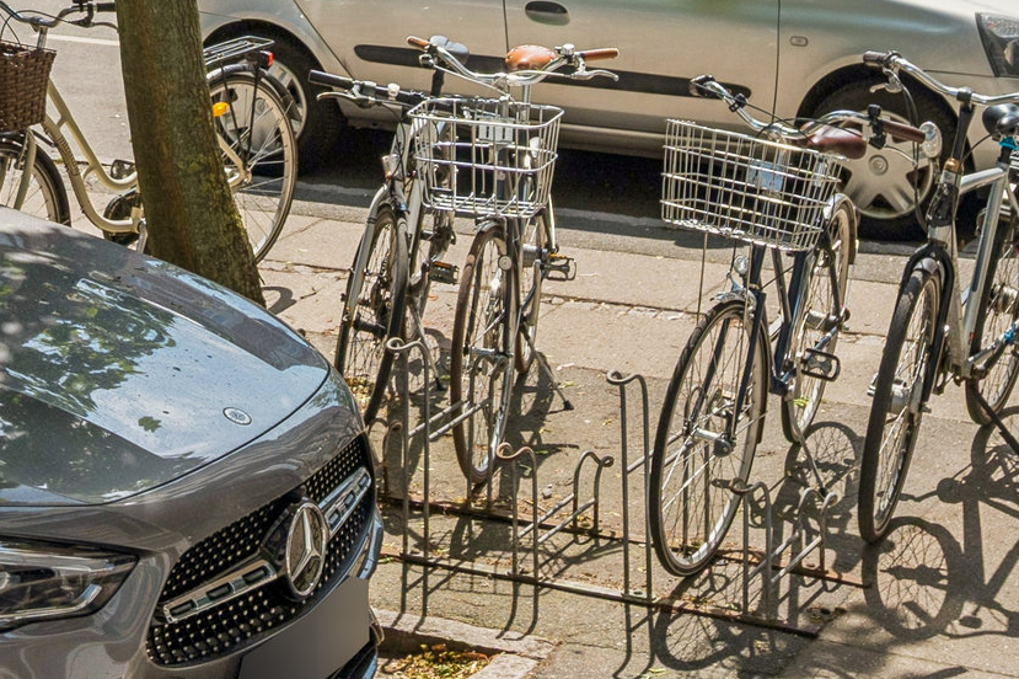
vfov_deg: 11.9
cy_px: -497
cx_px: 120
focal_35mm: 107
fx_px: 3022
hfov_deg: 18.8
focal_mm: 29.5
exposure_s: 1/800
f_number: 6.3
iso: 250
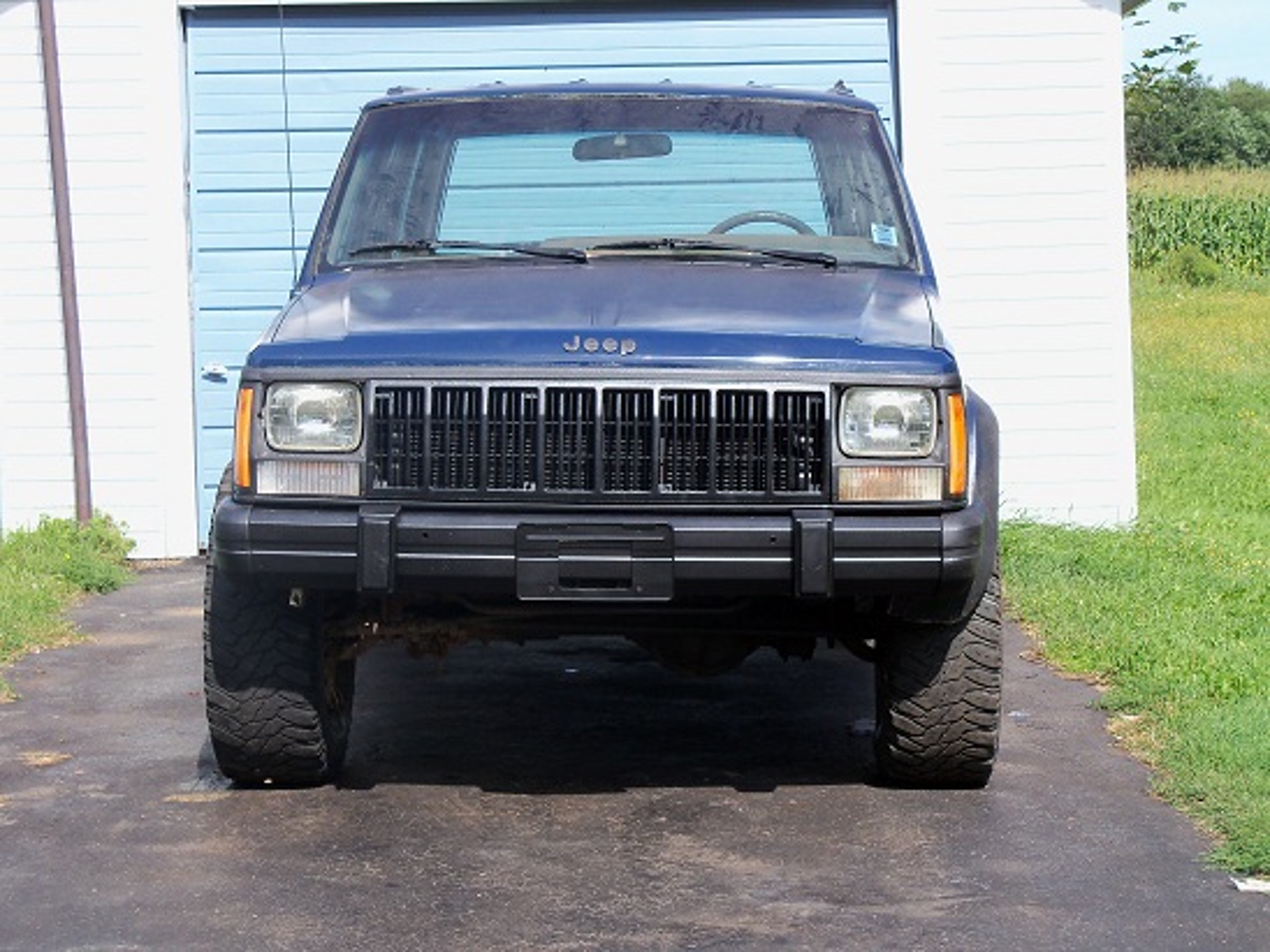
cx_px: 635
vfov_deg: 18.4
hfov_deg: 24.4
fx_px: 2935
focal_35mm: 80
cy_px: 476
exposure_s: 1/320
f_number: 4.1
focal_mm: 14.2
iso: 80
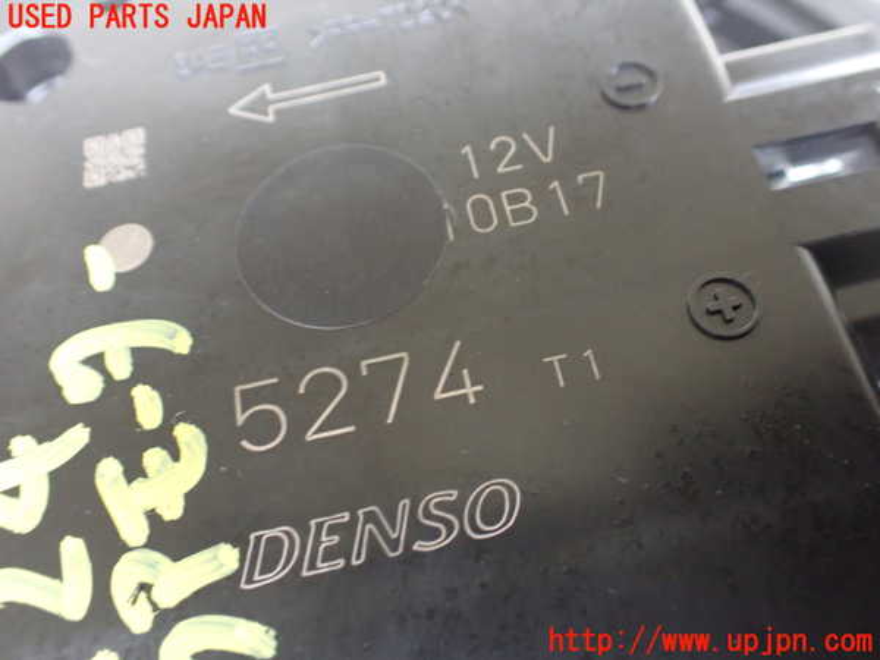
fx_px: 763
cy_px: 330
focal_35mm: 30
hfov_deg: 60.0
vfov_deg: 46.8
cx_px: 440
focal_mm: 5.4
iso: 1000
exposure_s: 1/30
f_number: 2.3
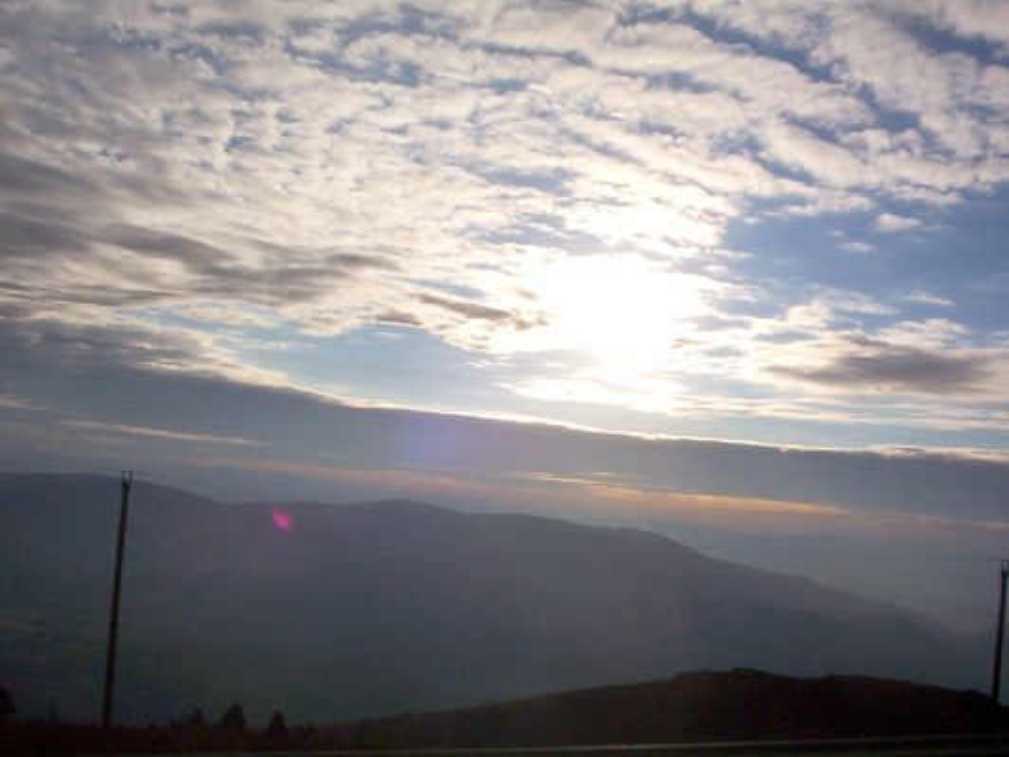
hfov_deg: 47.9
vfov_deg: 36.8
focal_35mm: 39
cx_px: 504
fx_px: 1137
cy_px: 378
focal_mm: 6
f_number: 8
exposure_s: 1/1000
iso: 100
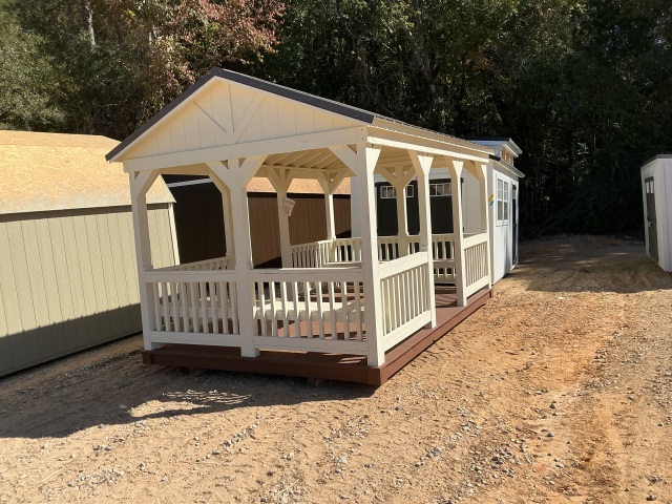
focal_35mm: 29
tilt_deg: -8.1
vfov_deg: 48.2
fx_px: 563
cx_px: 336
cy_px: 252
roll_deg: +5.4
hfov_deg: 61.7
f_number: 1.8
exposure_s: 1/2320
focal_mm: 3
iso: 25
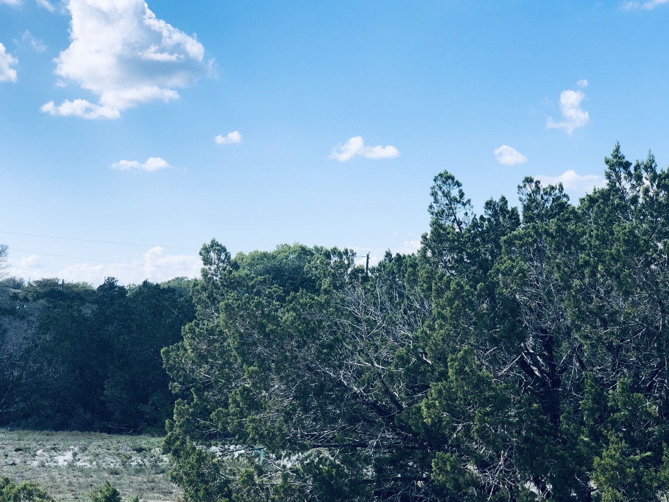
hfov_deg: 30.3
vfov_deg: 22.9
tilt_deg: +2.9
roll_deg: -0.5
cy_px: 276
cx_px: 337
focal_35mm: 64
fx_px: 1237
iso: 16
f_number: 2.4
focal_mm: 6
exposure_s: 1/1372
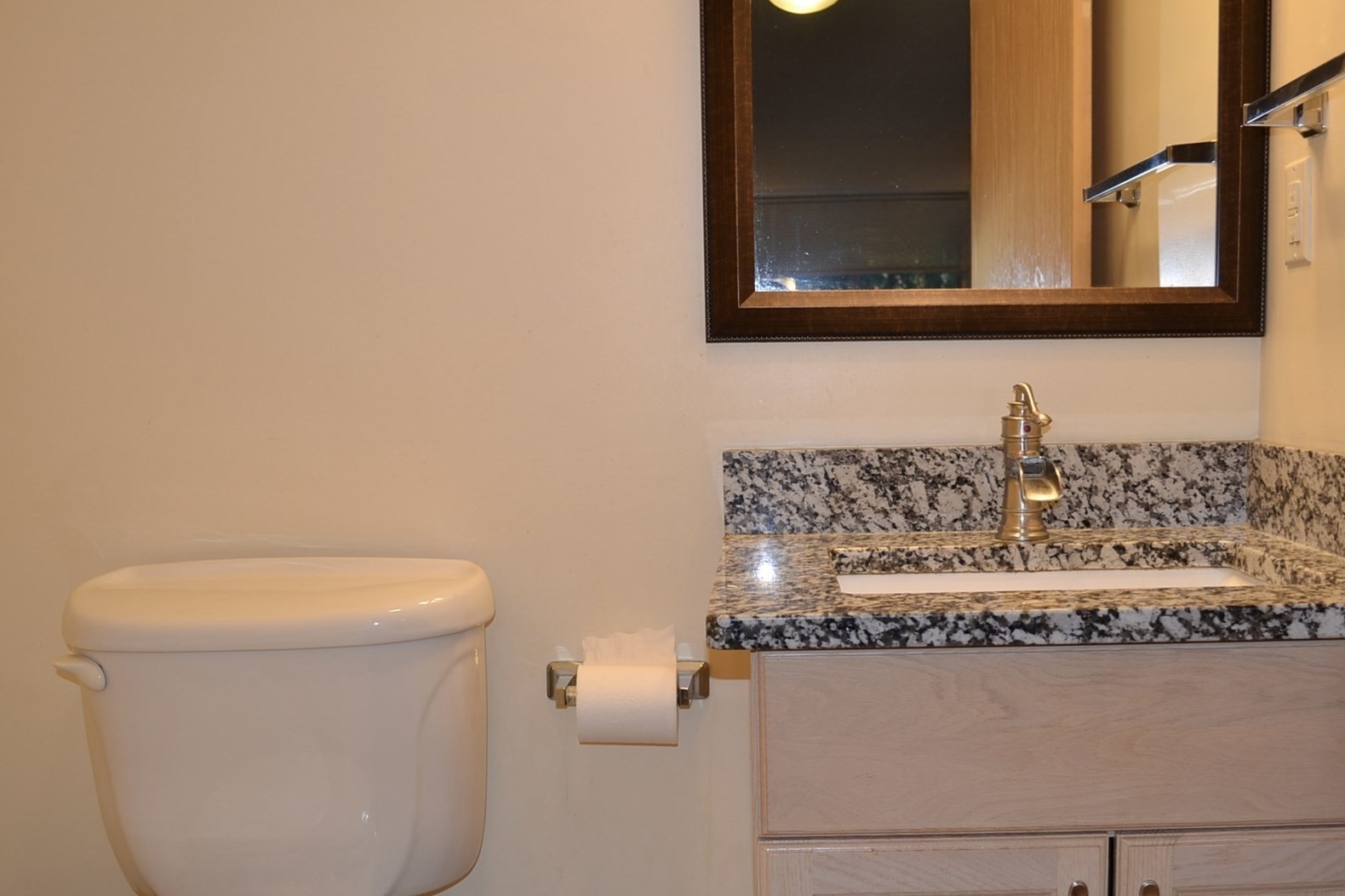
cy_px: 553
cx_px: 748
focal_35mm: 35
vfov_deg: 37.6
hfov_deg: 54.3
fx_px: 1307
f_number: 3.5
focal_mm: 18
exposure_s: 1/60
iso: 100
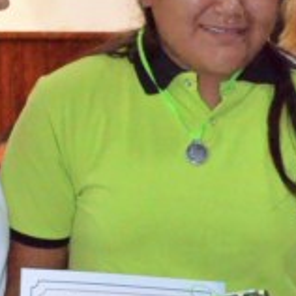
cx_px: 178
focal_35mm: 217
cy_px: 154
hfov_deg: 8.1
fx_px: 2099
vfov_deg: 8.1
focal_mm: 42
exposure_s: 1/60
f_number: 11
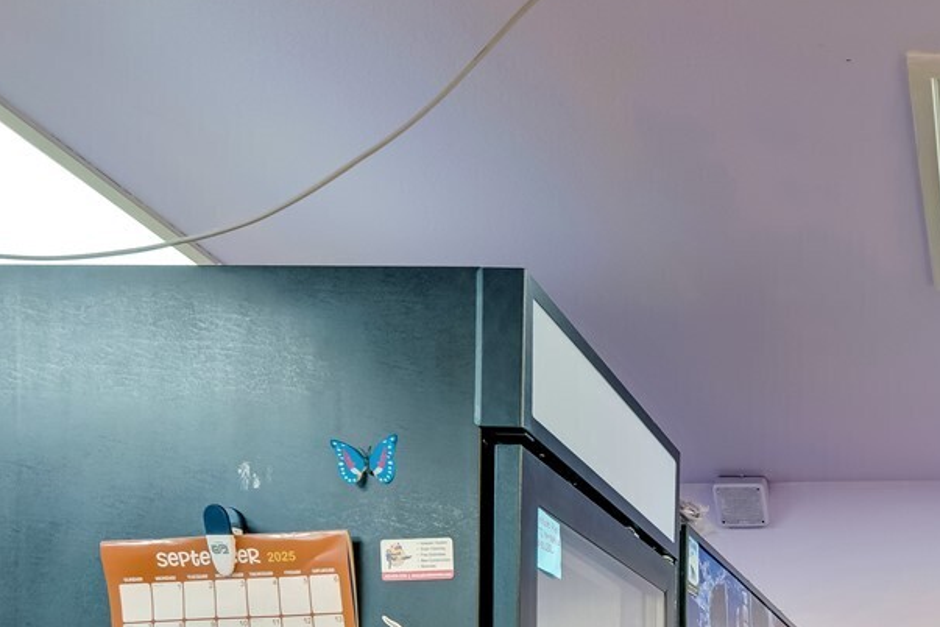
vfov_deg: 24.4
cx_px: 984
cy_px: 863
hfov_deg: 37.0
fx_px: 1212
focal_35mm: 46
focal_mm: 16.5
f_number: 20
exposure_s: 1/20
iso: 400
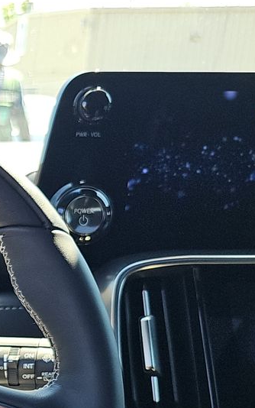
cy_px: 400
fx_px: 811
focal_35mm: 73
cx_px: -250
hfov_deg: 14.8
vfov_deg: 26.8
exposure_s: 1/59
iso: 61
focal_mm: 6.3
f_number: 1.7
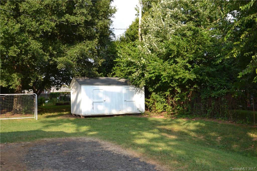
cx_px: 128
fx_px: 257
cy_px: 86
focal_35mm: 36
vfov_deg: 36.8
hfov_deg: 53.1
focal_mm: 24
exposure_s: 1/200
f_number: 5
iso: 100
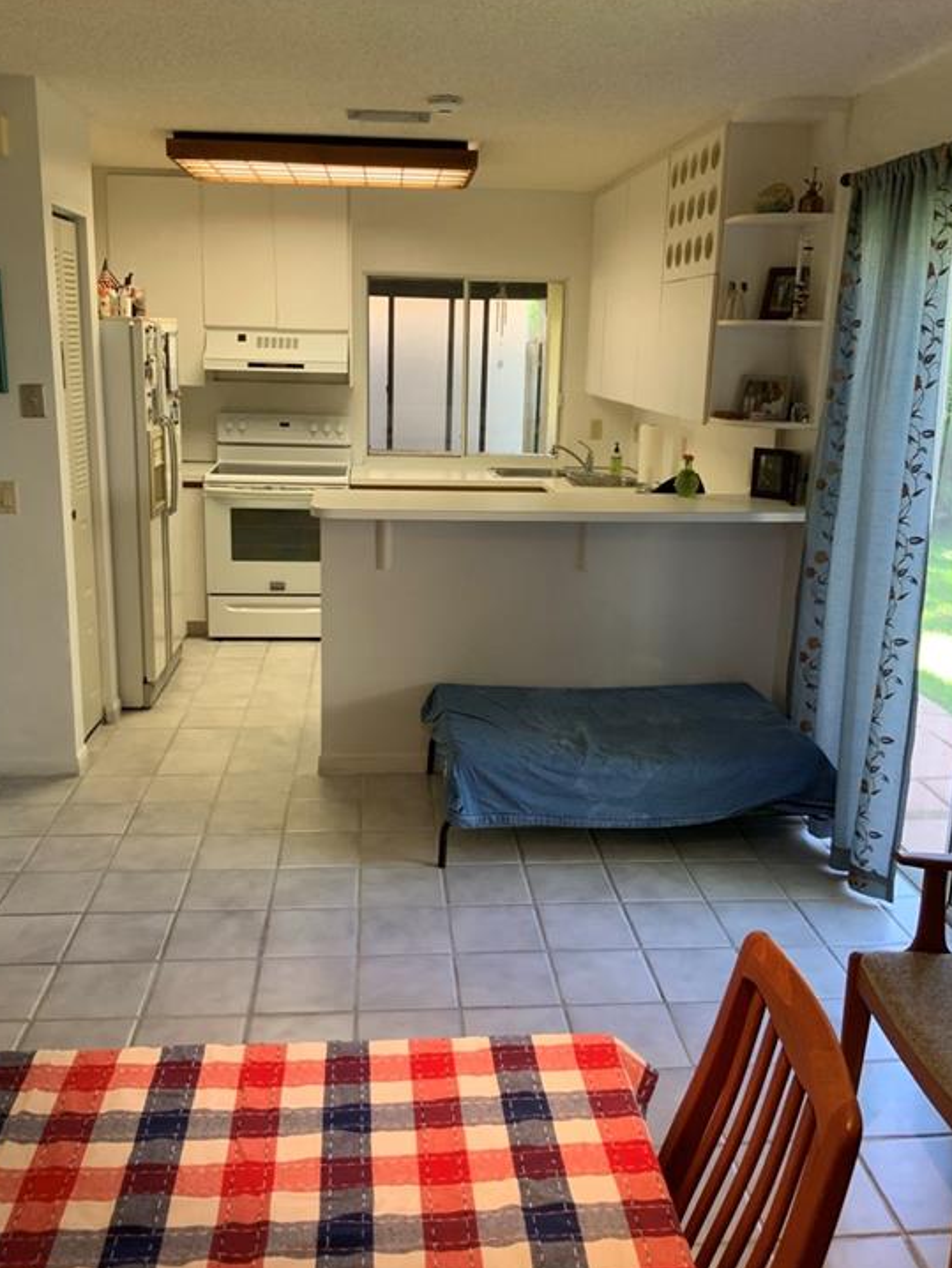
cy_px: 600
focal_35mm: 31
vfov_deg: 58.3
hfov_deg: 45.5
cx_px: 461
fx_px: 1136
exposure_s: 1/60
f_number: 1.8
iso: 64
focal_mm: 3
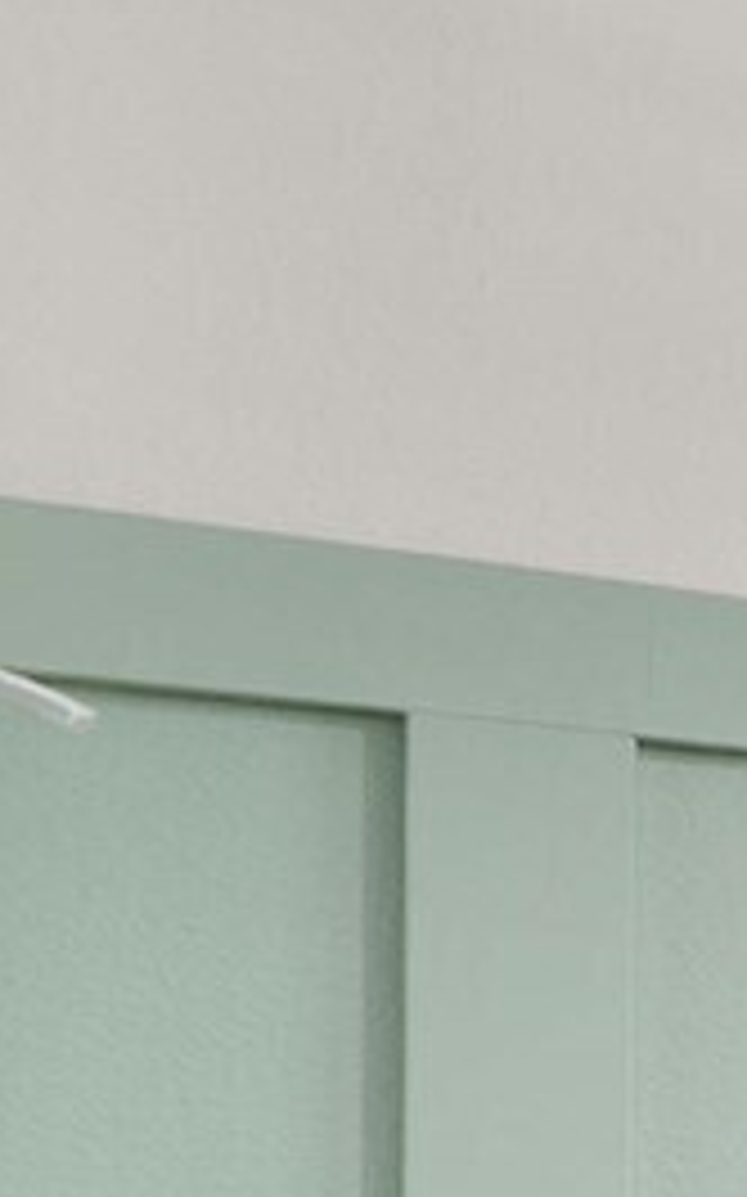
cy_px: 1336
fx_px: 2543
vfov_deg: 24.6
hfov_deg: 7.0
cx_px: 3382
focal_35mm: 78
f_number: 8
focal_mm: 12
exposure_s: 1/4
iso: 1000
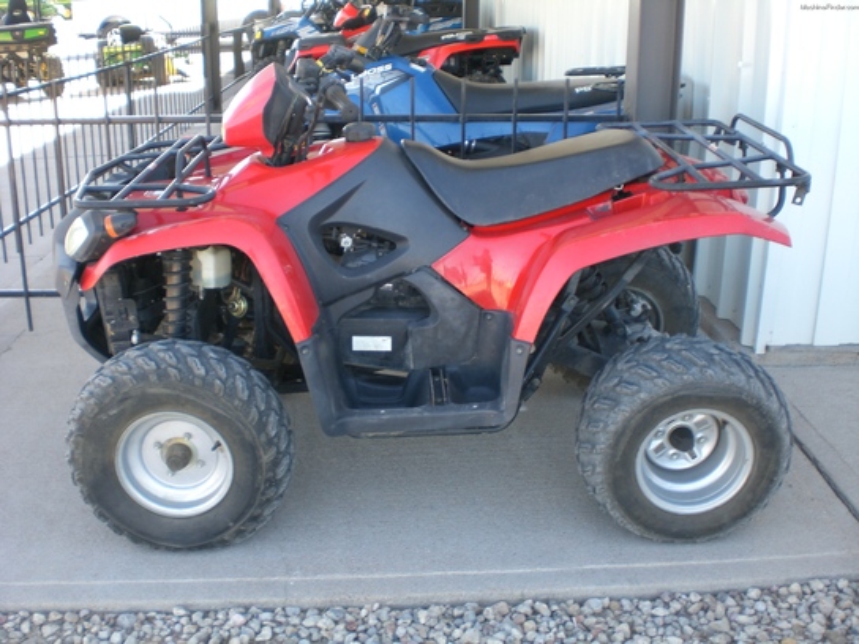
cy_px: 322
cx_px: 430
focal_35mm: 38
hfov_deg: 49.0
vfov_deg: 37.7
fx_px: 943
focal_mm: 6.3
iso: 50
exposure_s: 1/80
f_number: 3.1
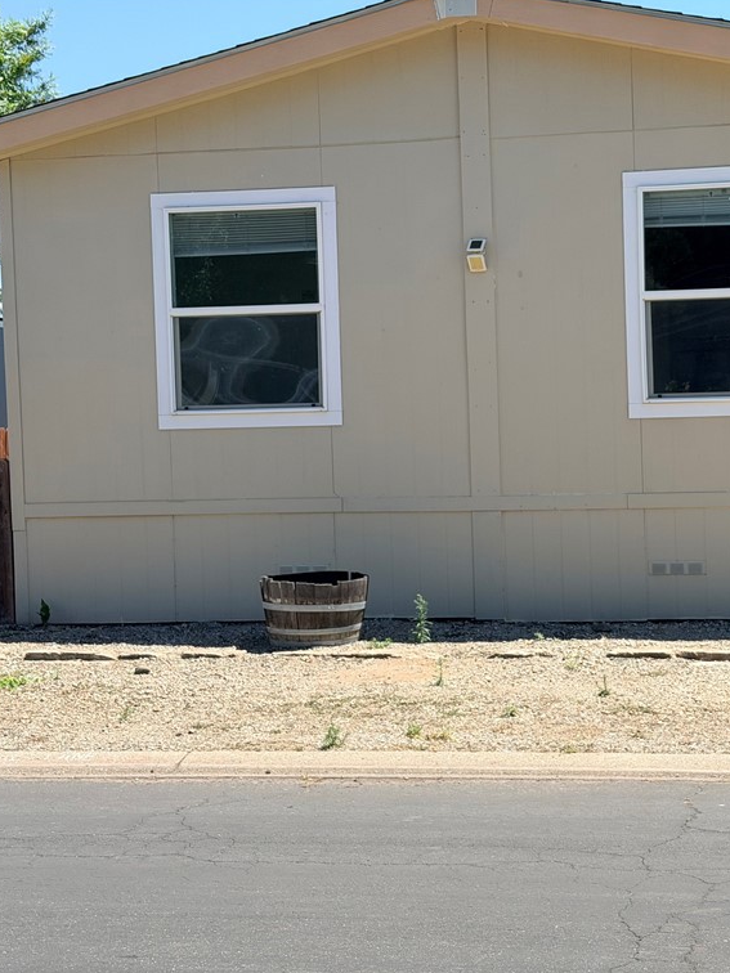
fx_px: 1828
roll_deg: +2.2
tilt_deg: -3.4
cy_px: 485
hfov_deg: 22.3
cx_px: 581
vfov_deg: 29.8
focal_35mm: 65
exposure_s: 1/2762
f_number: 1.78
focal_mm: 6.76
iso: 64
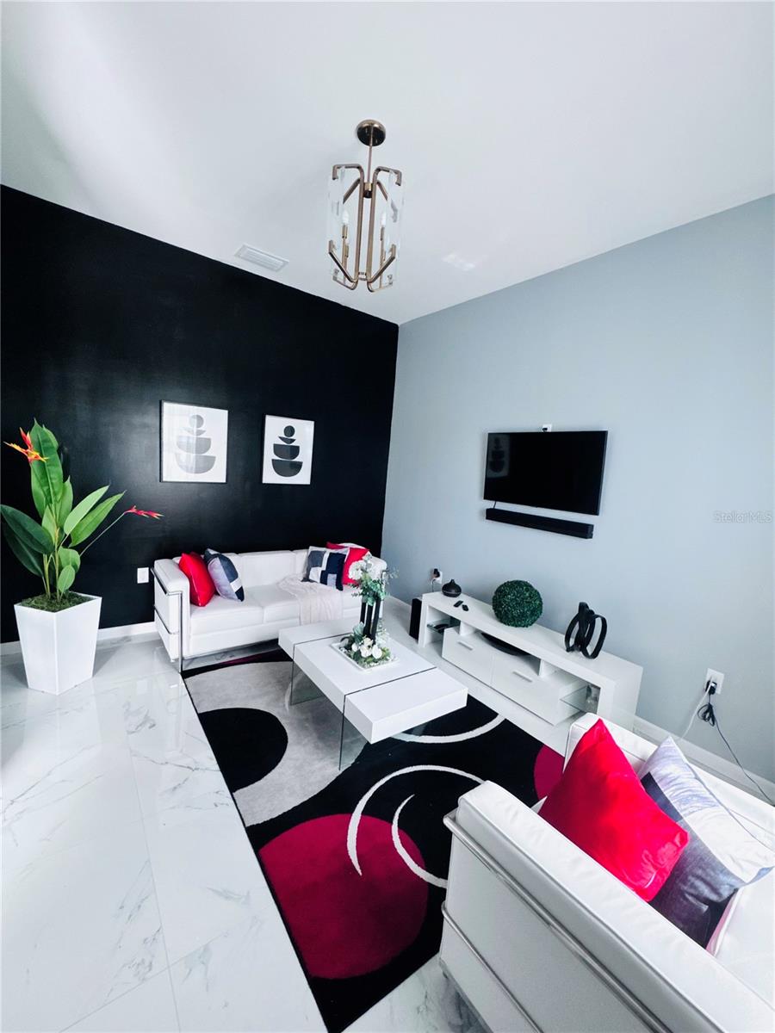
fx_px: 418
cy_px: 516
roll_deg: -4.1
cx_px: 388
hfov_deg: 85.7
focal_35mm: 14
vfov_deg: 102.1
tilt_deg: -6.6
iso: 400
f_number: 2.2
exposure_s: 1/60
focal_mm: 2.22
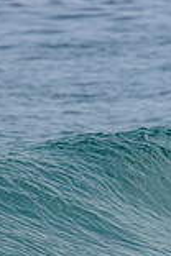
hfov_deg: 0.4
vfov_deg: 0.6
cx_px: 481
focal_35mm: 3387
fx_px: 24130
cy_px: 189
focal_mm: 800
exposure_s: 1/2000
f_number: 11
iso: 900
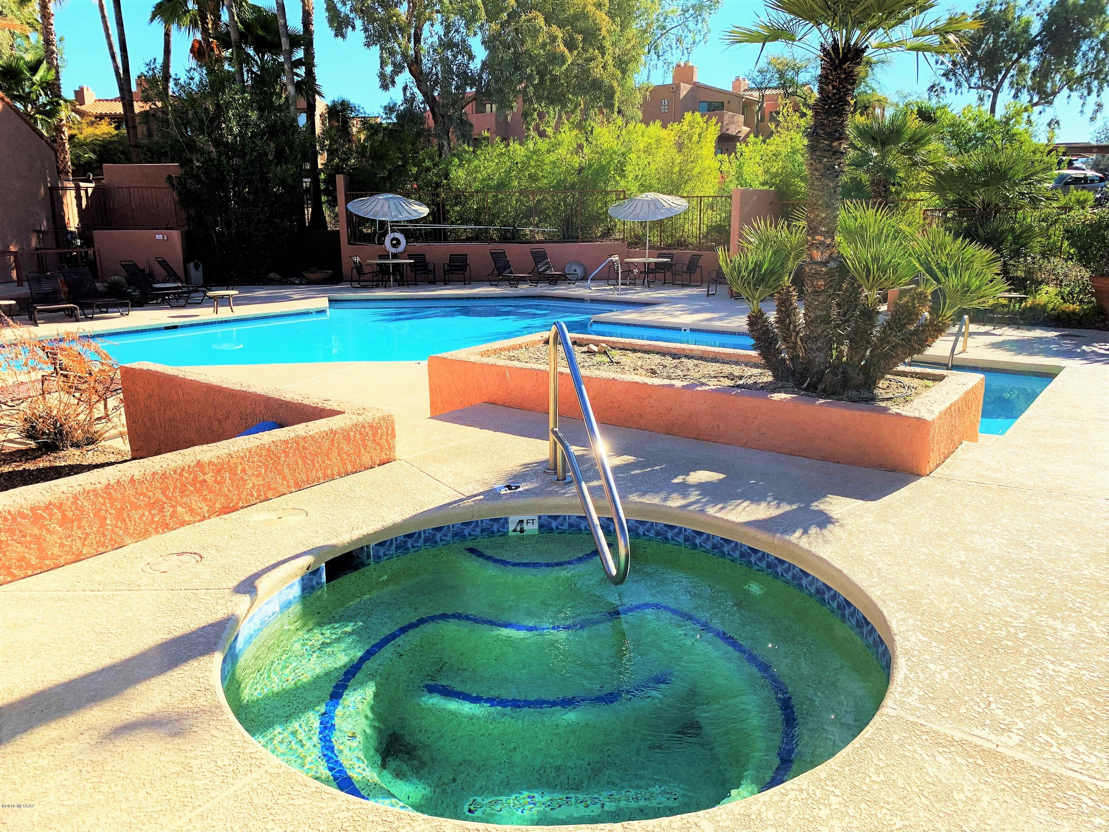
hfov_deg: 67.3
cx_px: 554
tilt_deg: -13.3
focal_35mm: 26
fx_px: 833
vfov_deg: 53.1
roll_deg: -0.1
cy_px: 416
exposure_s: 1/1368
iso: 25
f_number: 1.8
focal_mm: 4.25
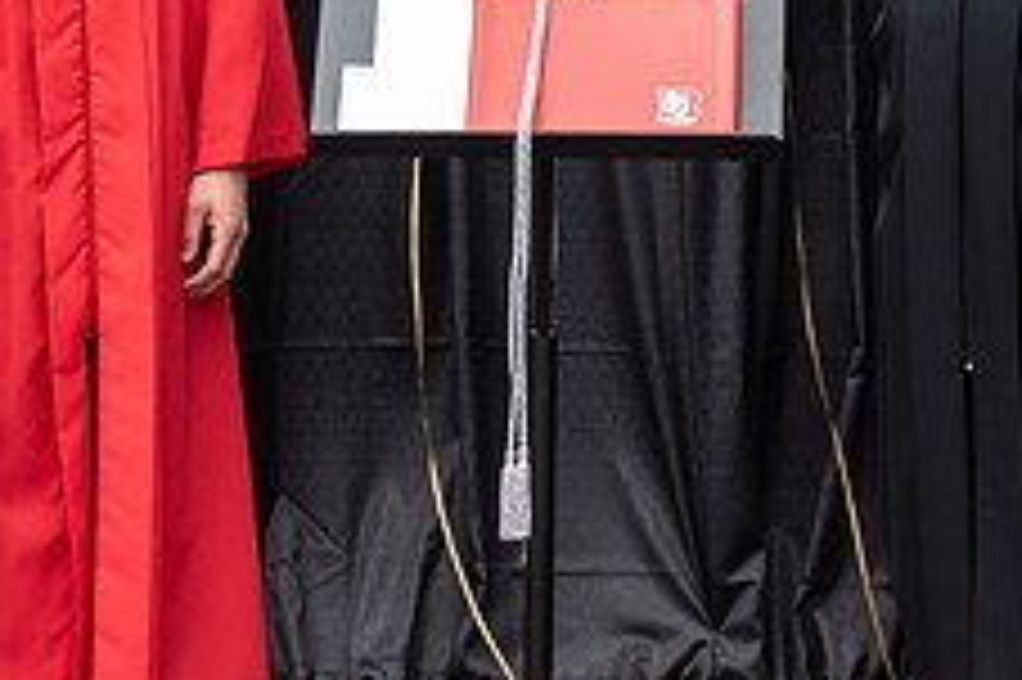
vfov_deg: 7.8
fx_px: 4993
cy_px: 100
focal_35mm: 176
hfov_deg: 11.6
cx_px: 104
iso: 500
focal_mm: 56
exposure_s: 1/640
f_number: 5.6
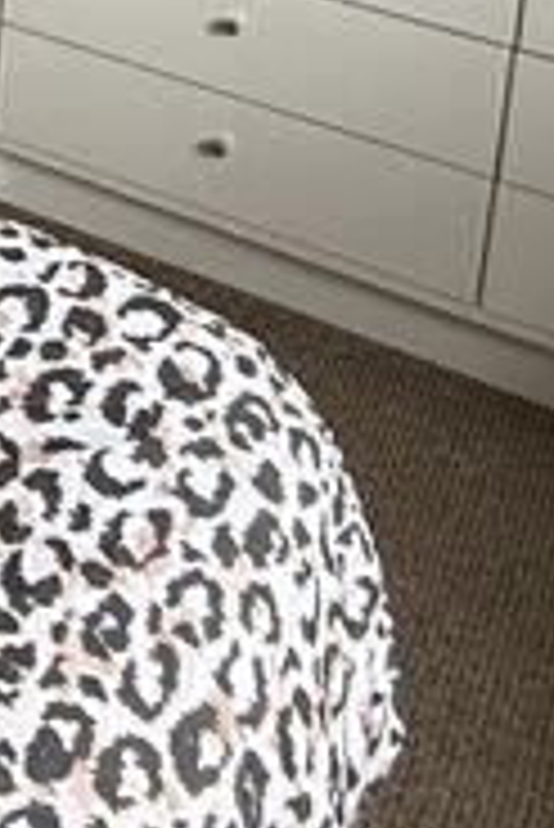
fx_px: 1866
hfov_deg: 12.3
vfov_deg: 20.1
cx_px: -883
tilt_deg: -10.3
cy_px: -540
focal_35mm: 81
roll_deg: +0.9
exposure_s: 1/99
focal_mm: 2.22
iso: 125
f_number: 2.2
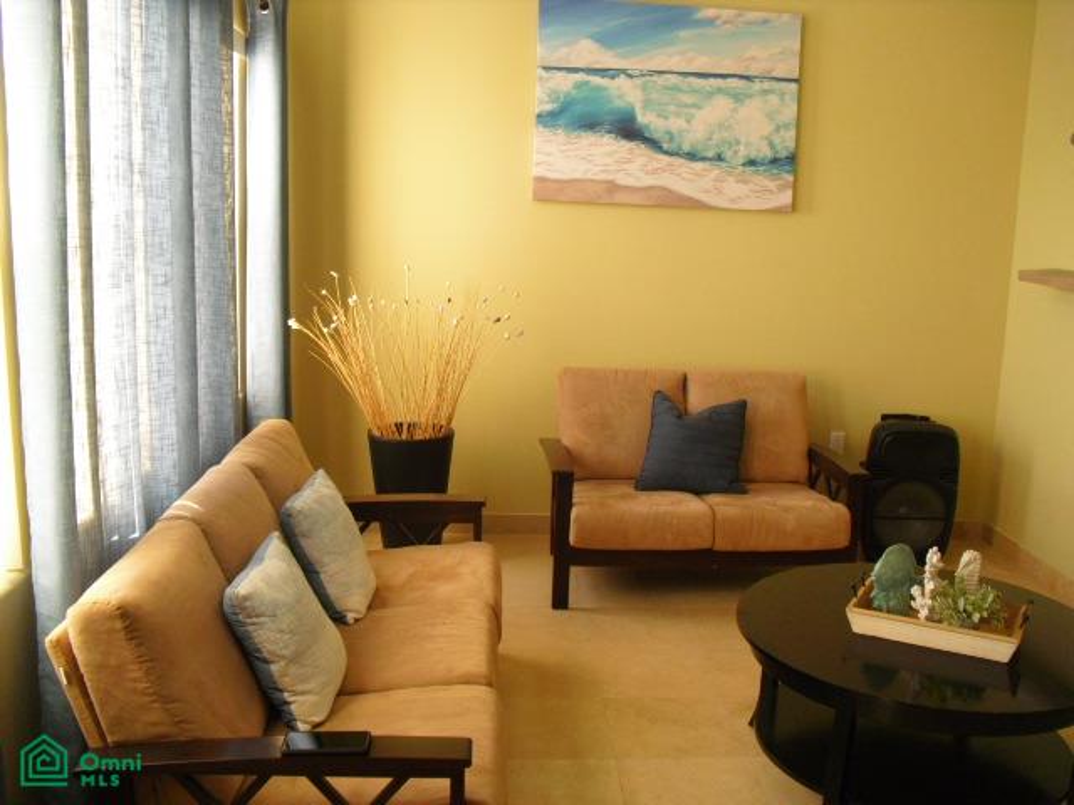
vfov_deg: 39.7
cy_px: 402
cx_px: 537
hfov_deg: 51.4
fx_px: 1117
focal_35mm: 36
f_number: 3.1
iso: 400
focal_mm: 6.3
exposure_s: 1/100
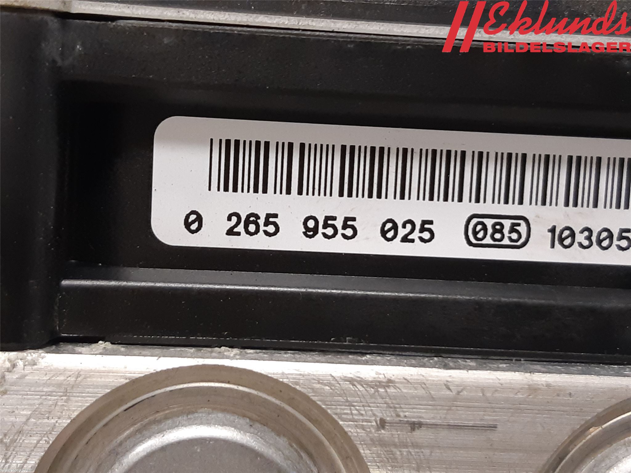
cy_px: 236
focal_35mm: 26
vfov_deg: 53.1
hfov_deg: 67.3
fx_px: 474
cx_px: 316
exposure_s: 1/50
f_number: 1.7
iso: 200
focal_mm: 3.93
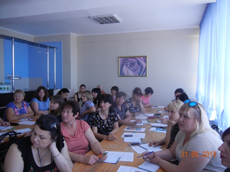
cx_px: 115
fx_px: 199
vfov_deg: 46.8
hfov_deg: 60.0
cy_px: 86
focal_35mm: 30
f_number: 3.5
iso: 160
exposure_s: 1/82.5
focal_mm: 5.4
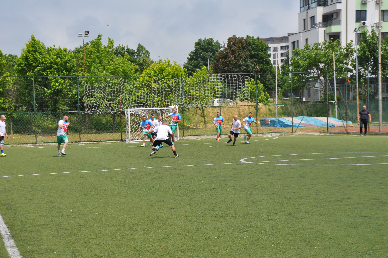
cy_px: 129
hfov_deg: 28.1
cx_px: 194
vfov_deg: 18.9
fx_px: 775
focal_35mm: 72
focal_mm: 48
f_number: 9
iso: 200
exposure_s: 1/320
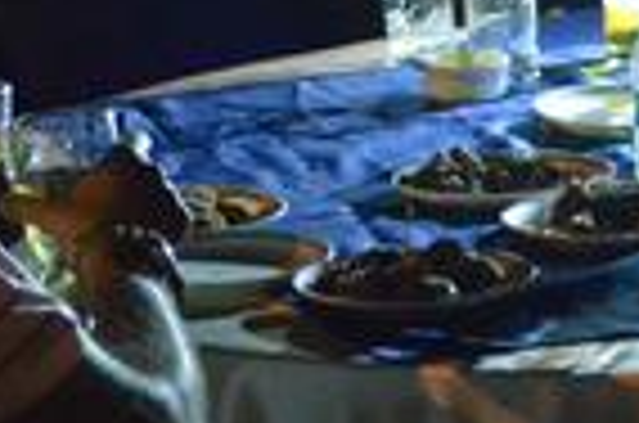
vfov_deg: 4.9
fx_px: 4923
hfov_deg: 7.4
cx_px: 310
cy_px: -146
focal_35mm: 278
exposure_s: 1/30
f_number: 5.3
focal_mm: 44
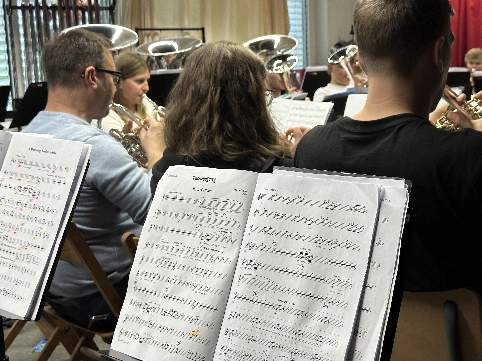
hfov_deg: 36.8
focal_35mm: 52
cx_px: 258
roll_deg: +2.2
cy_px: 173
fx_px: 724
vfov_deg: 28.0
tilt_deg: -8.5
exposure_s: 1/50
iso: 100
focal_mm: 6.86
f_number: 1.78
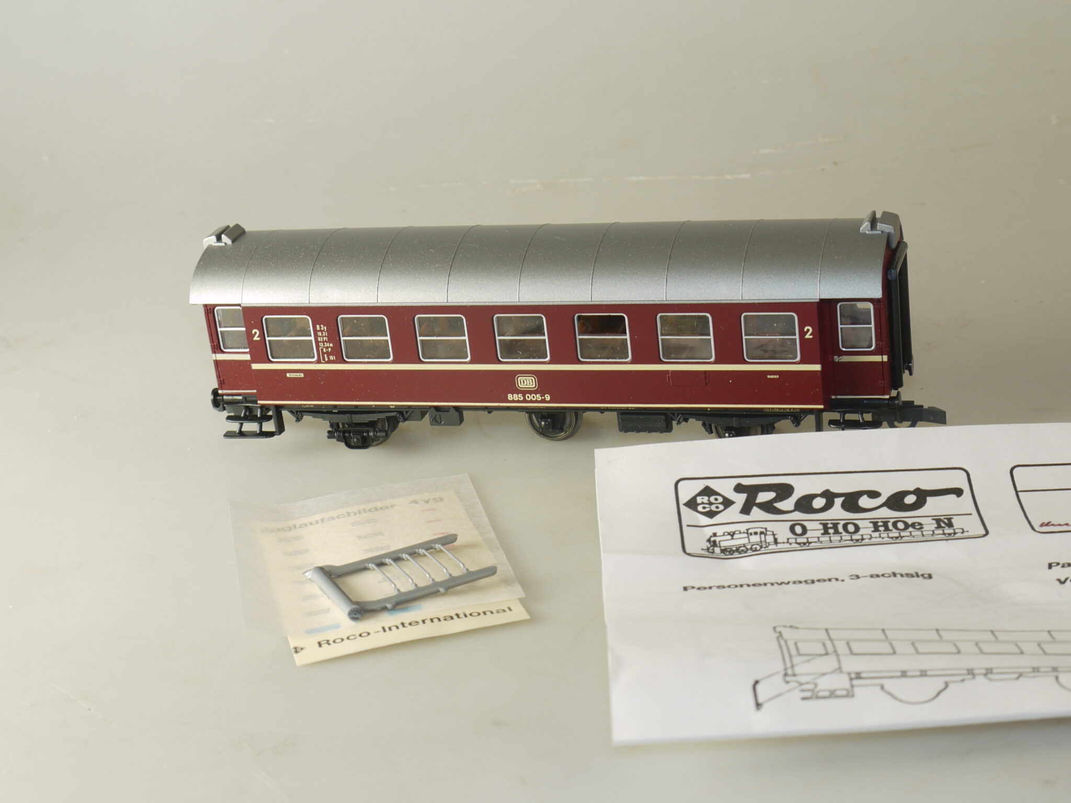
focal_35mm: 70
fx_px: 2166
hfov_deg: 27.8
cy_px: 402
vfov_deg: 21.0
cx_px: 536
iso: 100
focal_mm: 25
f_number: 9
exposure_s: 1/13
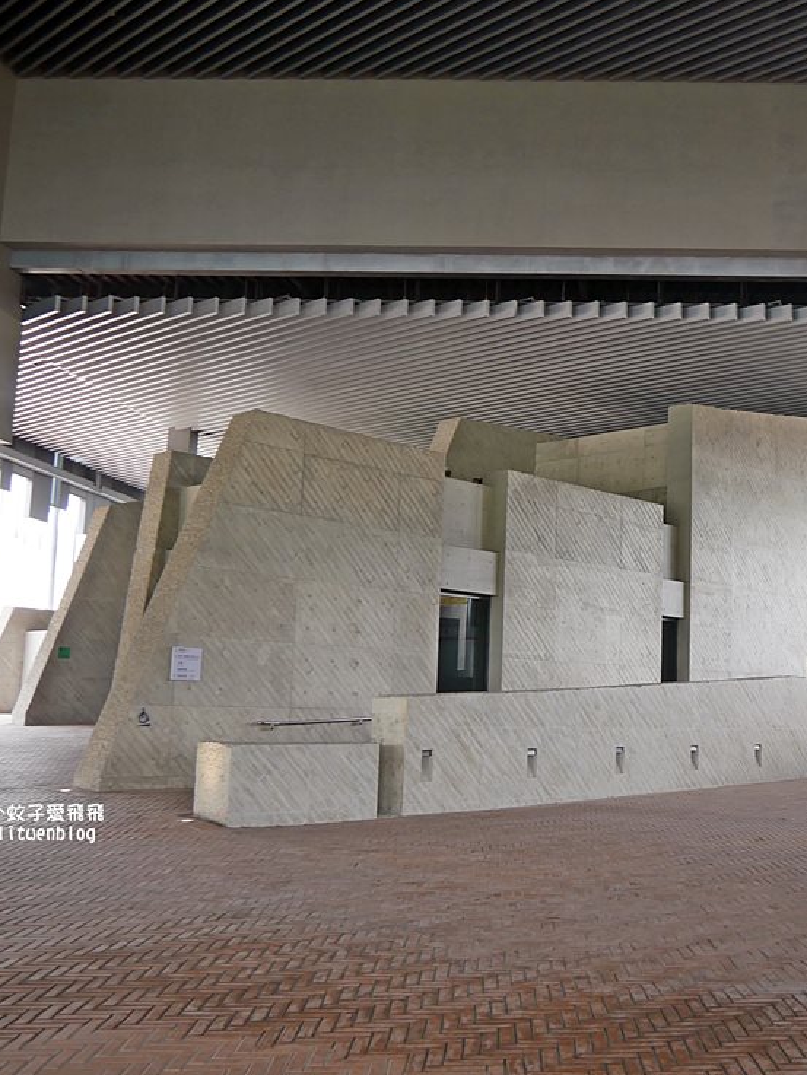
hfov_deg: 36.5
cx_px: 636
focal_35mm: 38
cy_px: 538
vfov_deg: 49.0
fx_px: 1181
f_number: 3.5
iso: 250
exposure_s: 1/60
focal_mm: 14
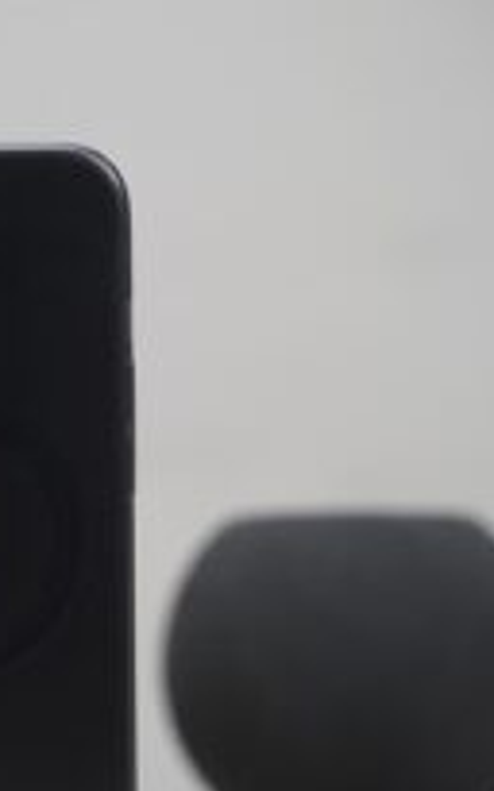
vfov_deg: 14.0
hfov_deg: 8.7
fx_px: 3212
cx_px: -85
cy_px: 511
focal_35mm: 149
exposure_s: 1/200
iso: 1000
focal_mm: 75
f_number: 4
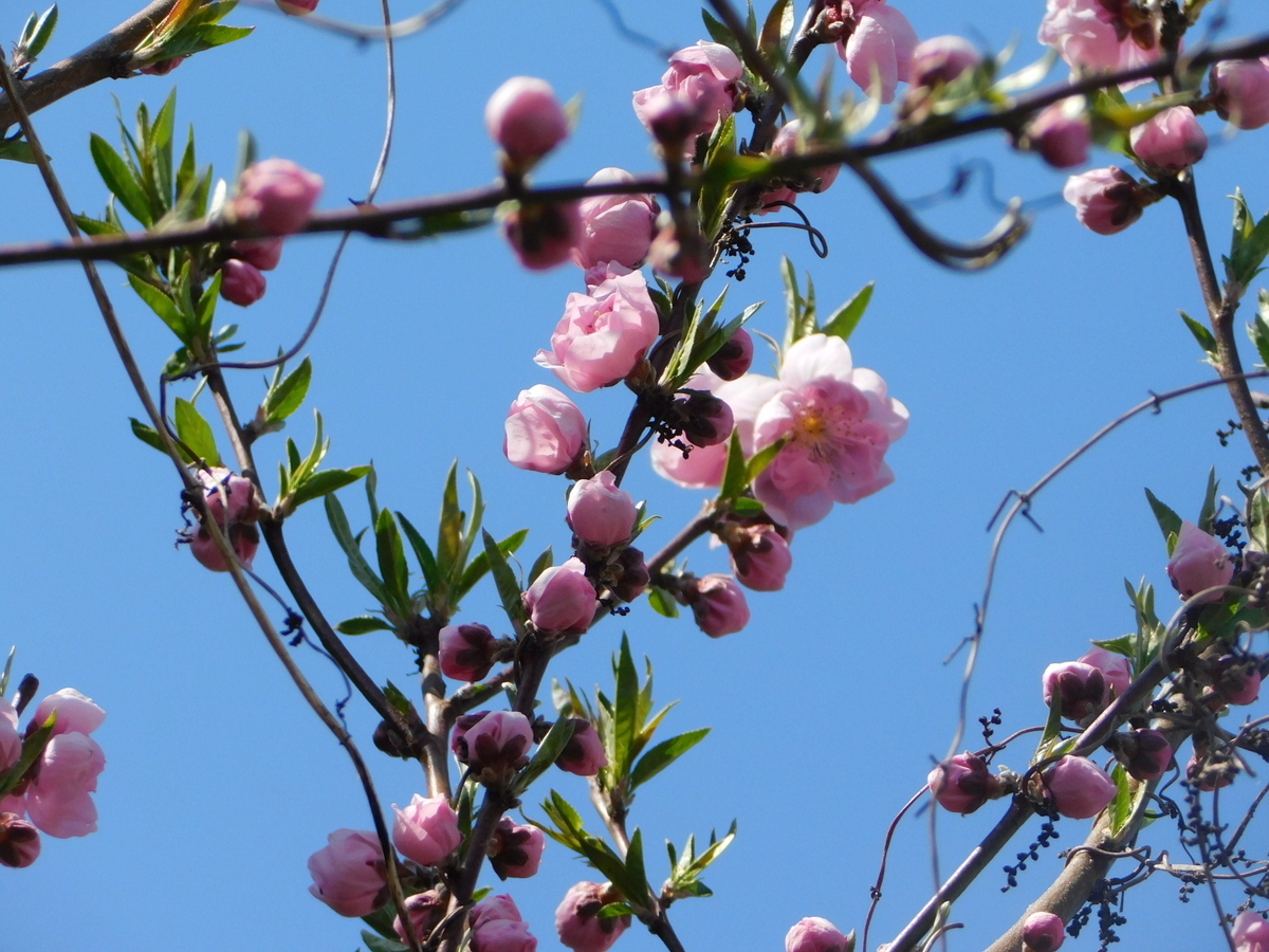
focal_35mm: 514
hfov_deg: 3.9
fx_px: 18843
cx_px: 634
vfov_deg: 2.9
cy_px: 476
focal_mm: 91.2
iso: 125
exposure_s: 1/500
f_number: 6
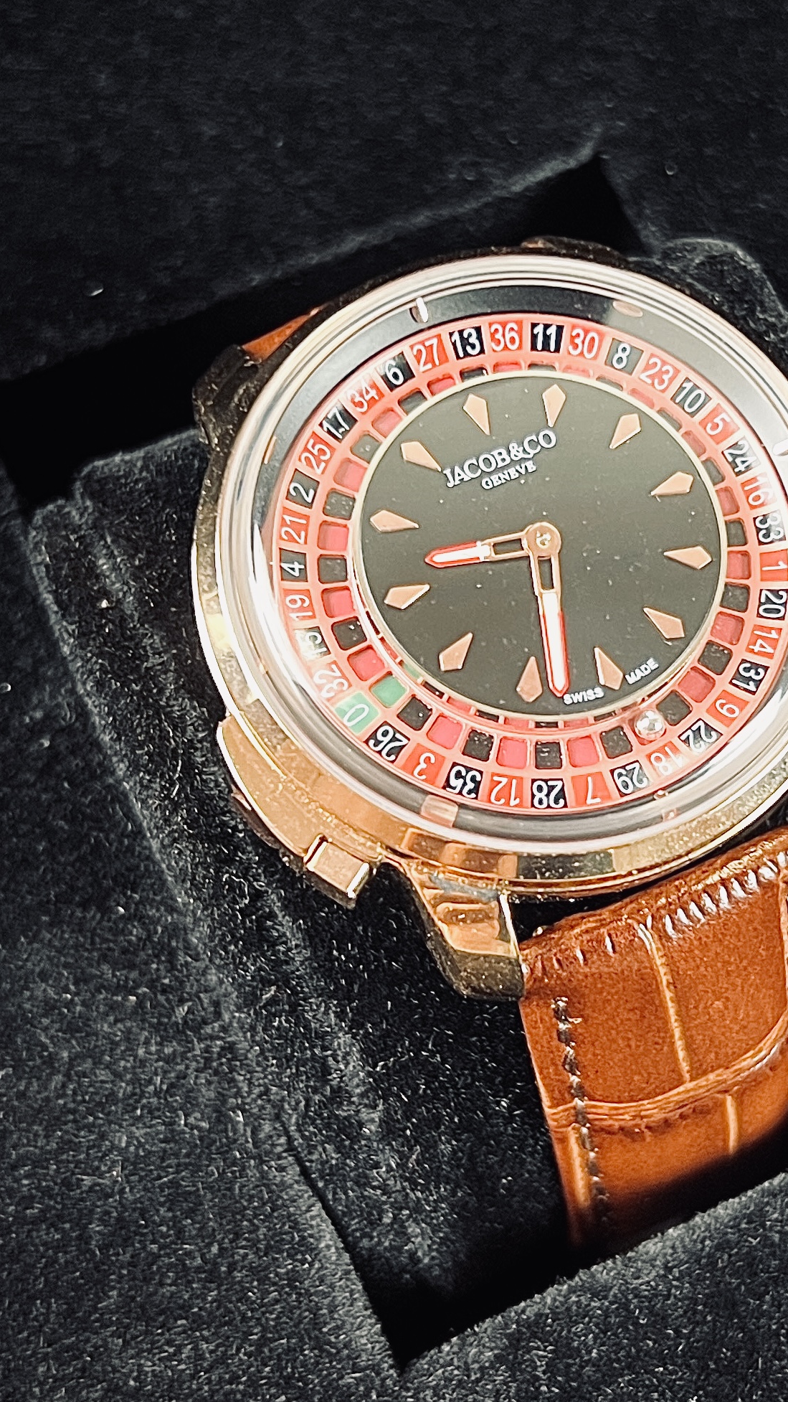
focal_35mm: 38
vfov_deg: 52.8
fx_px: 1412
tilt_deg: -70.0
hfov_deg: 30.8
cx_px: 559
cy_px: 704
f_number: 1.5
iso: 400
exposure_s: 1/33
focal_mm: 5.7
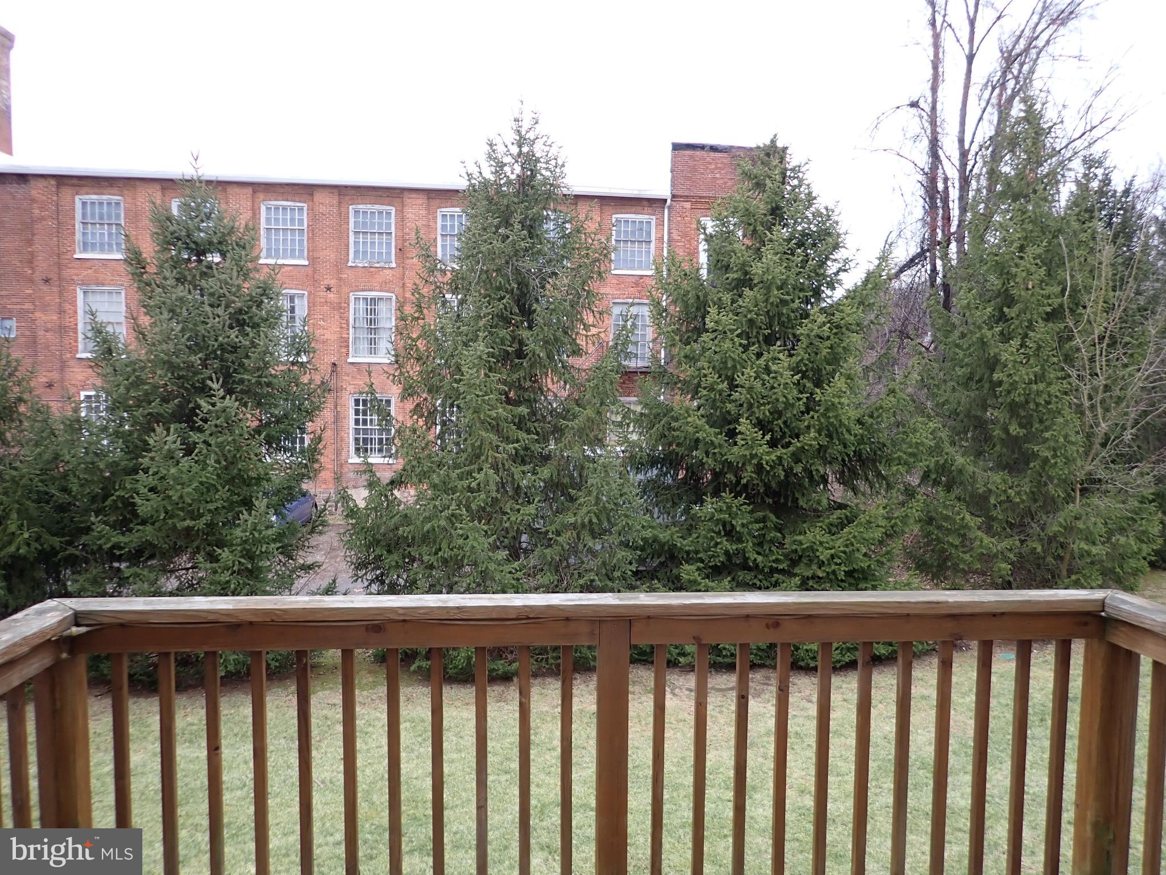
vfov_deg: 54.9
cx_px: 583
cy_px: 438
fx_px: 842
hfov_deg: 69.4
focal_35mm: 25
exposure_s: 1/160
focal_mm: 4.5
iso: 100
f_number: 2
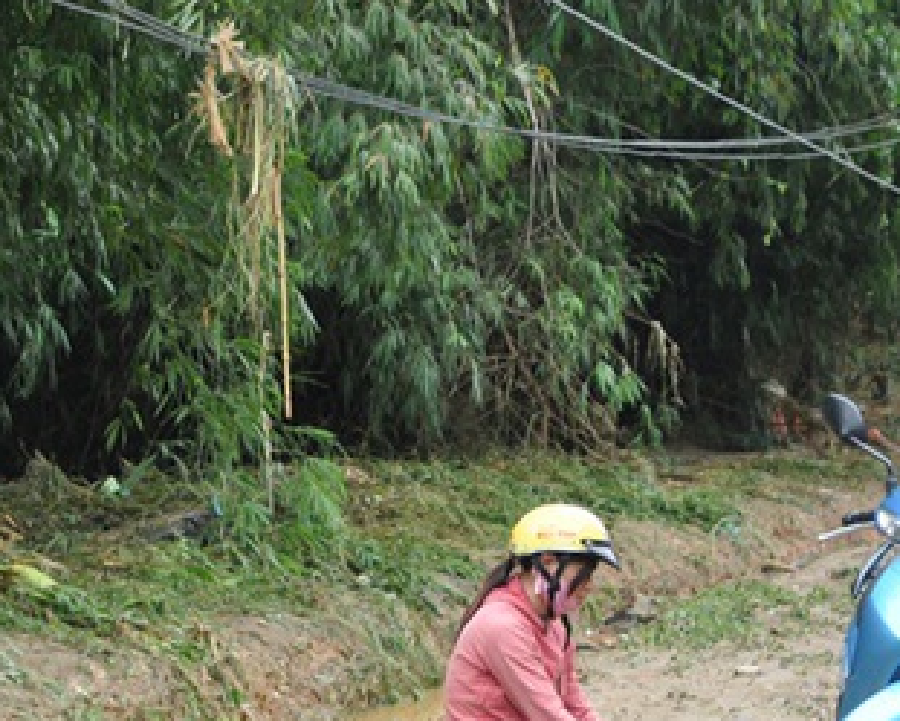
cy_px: 572
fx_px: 3917
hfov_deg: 13.1
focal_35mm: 147
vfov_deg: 10.5
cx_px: 634
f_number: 6.3
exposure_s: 1/160
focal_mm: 50
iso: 200
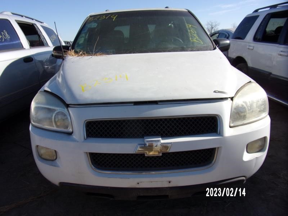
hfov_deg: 71.6
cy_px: 108
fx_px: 200
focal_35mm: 24
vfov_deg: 56.8
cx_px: 144
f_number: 3.3
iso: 80
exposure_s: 1/1000
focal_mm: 4.3
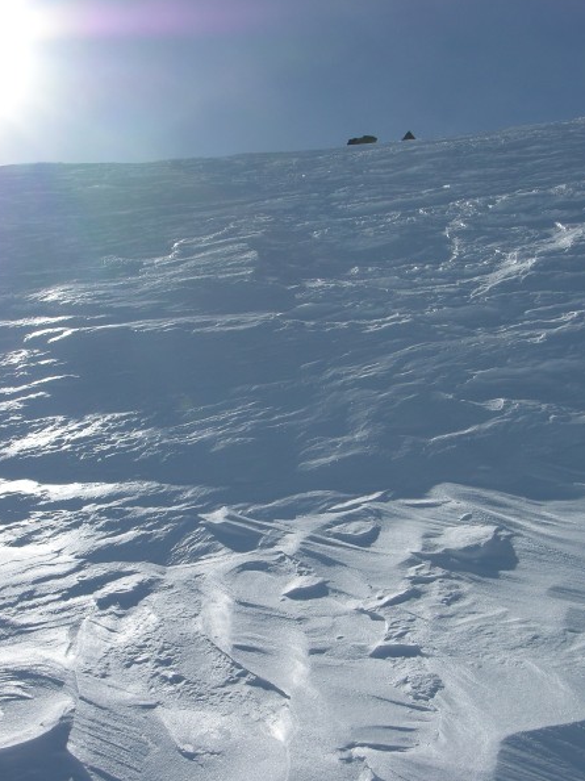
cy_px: 488
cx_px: 246
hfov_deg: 19.6
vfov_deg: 25.9
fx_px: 1691
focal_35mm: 75
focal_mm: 14.7
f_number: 7.9
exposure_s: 1/623
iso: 50
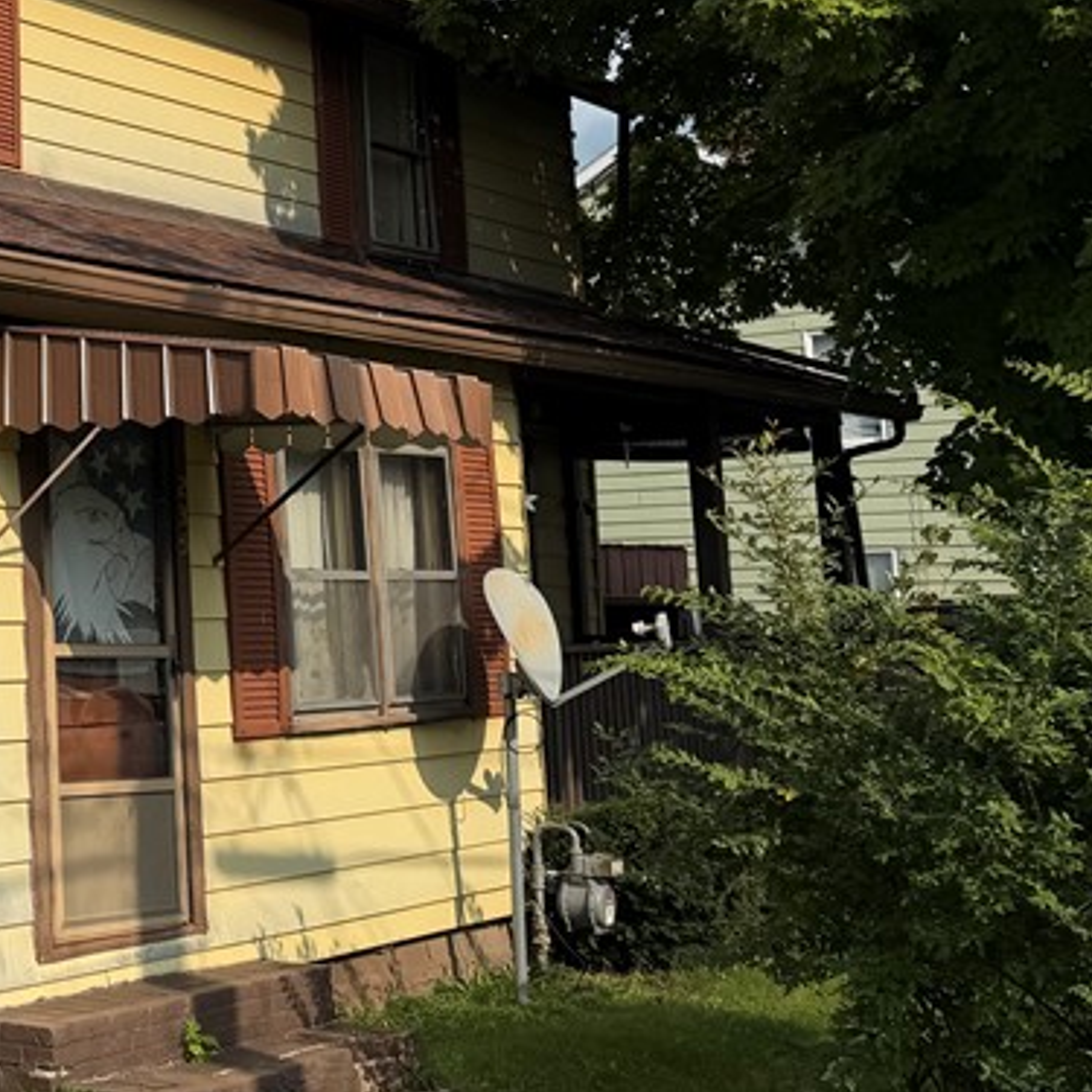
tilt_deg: +9.2
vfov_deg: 29.2
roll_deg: +0.9
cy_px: 306
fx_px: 2070
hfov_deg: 25.6
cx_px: -303
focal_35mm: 58
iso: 80
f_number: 1.78
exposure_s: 1/8130
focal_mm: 6.76
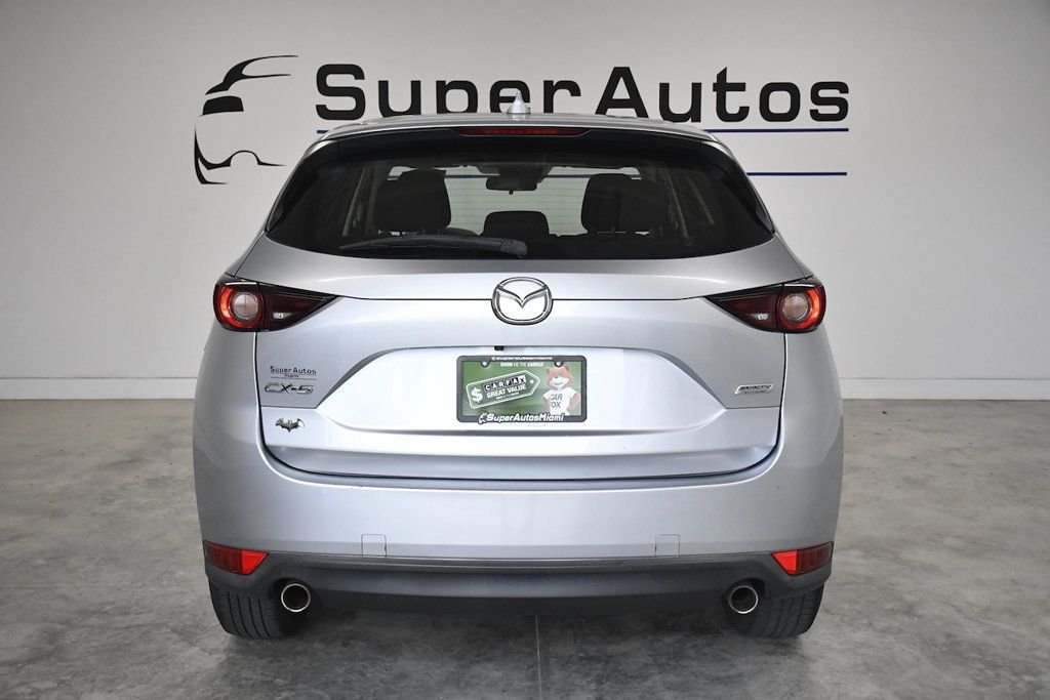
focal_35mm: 39
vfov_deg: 34.2
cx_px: 525
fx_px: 1138
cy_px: 350
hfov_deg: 49.5
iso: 2500
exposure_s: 1/2000
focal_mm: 26
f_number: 4.5
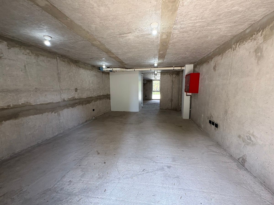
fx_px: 111
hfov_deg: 102.1
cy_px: 102
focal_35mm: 14
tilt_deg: -6.8
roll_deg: +0.6
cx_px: 137
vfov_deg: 85.7
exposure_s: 1/100
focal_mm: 2.22
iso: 200
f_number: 2.2
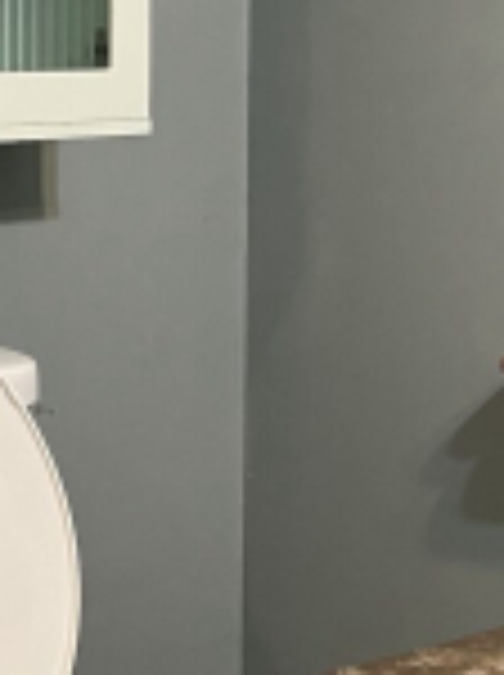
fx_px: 2258
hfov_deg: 12.7
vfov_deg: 16.9
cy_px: 209
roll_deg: +0.0
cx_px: 171
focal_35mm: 116
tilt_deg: -4.7
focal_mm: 5.7
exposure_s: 1/60
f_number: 1.5
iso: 125
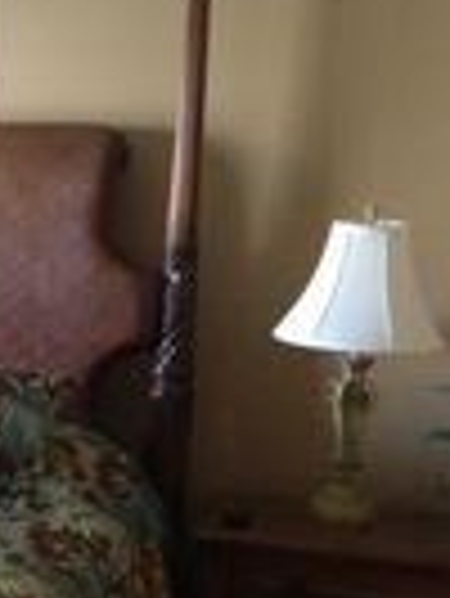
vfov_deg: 20.1
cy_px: 445
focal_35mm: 97
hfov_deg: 14.2
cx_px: -234
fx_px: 1679
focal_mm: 4.28
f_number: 2.4
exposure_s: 1/20
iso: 250
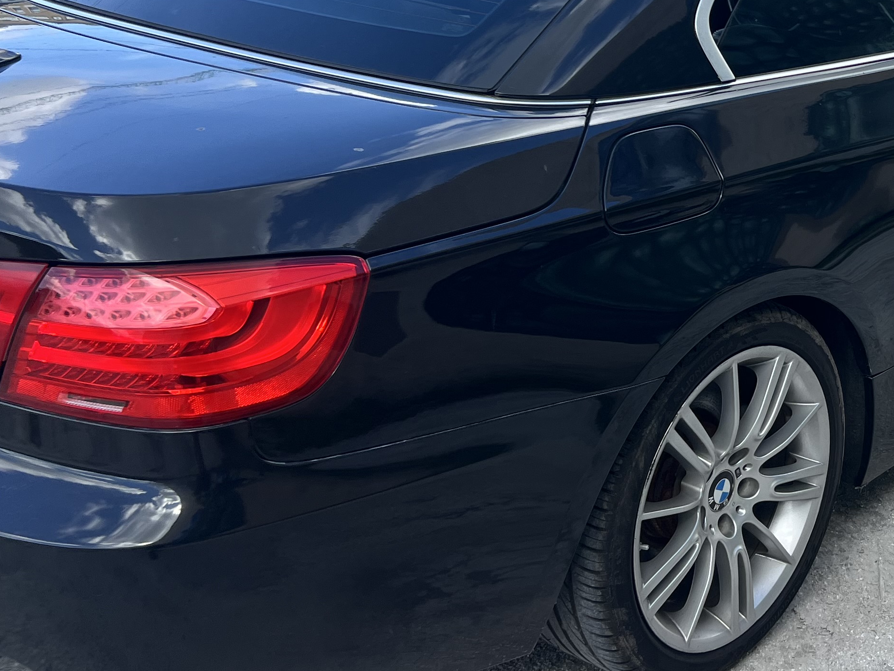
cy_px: 158
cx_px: 892
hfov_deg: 31.7
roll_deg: -4.9
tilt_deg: -17.5
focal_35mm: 56
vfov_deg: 25.7
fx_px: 1446
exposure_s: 1/1344
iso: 50
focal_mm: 5.7
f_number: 1.5
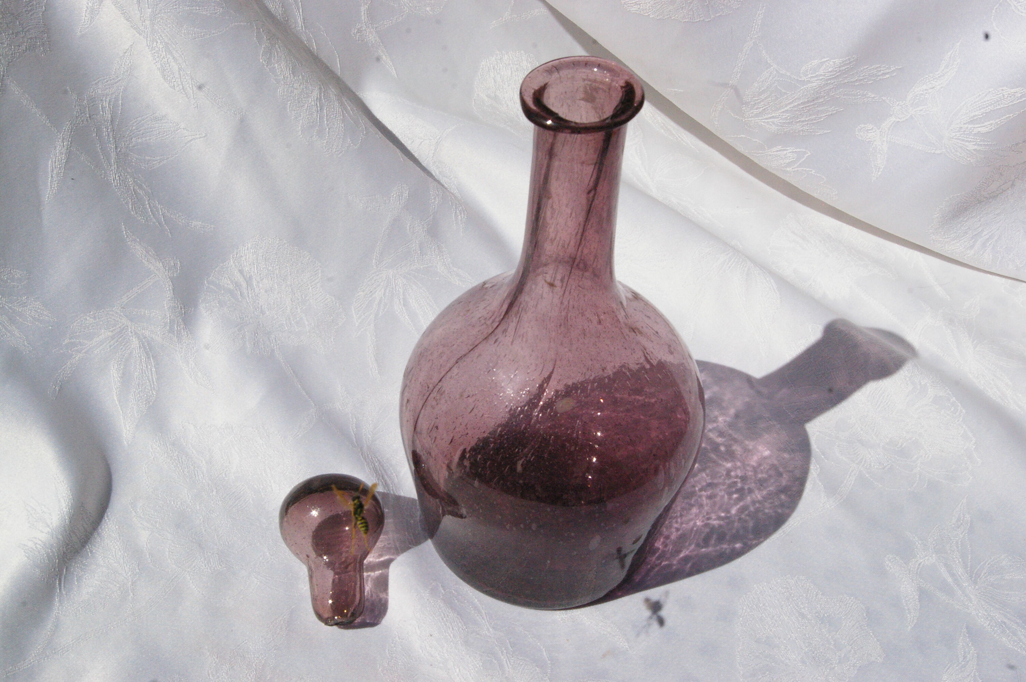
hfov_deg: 49.6
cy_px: 341
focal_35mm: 39
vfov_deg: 34.1
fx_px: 1111
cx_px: 513
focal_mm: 26
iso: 1600
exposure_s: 1/3000
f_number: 13
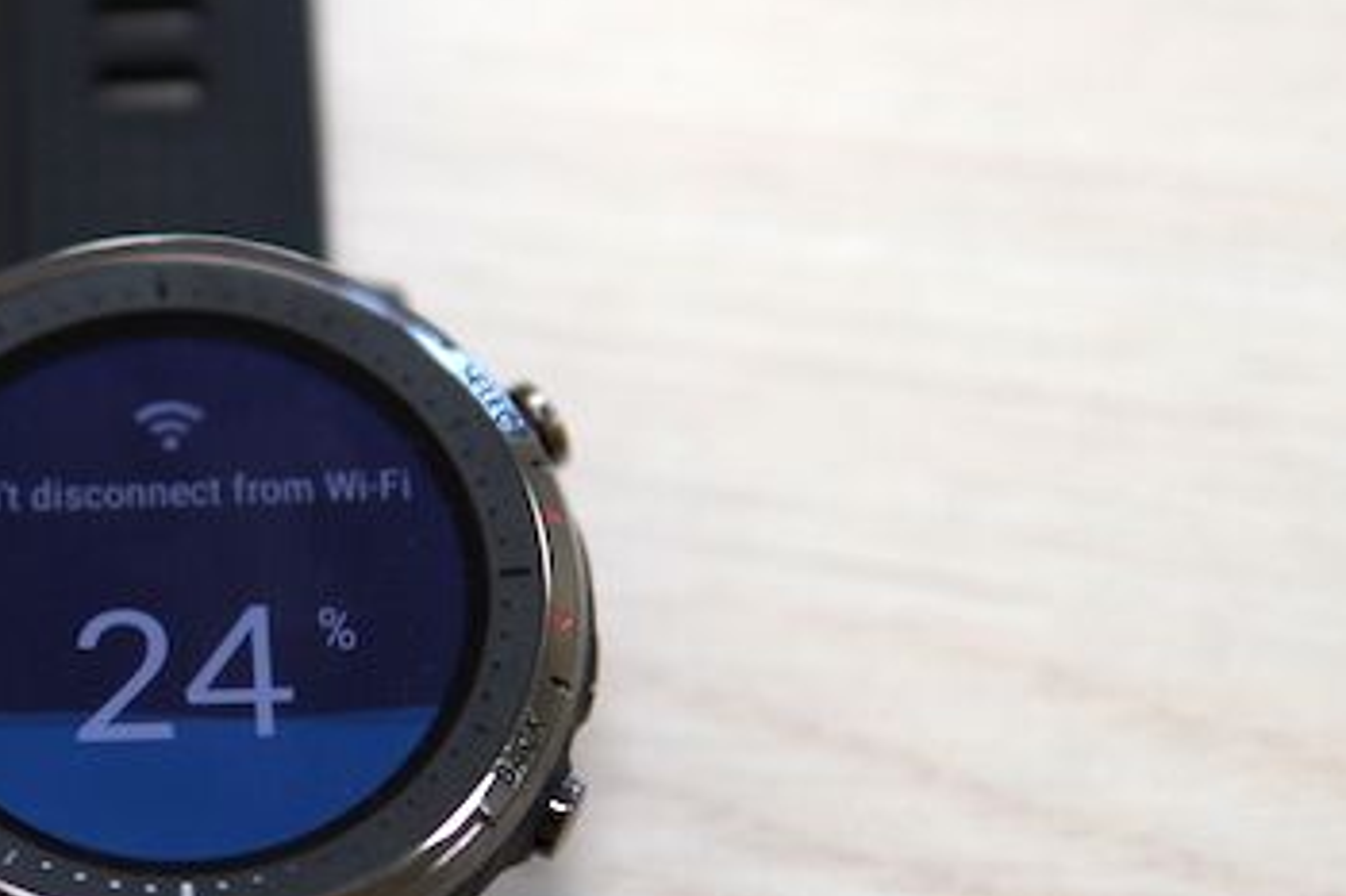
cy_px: 586
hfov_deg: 20.2
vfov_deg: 13.8
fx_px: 3700
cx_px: 104
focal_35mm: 99
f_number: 1.7
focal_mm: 30
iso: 100
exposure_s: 1/125
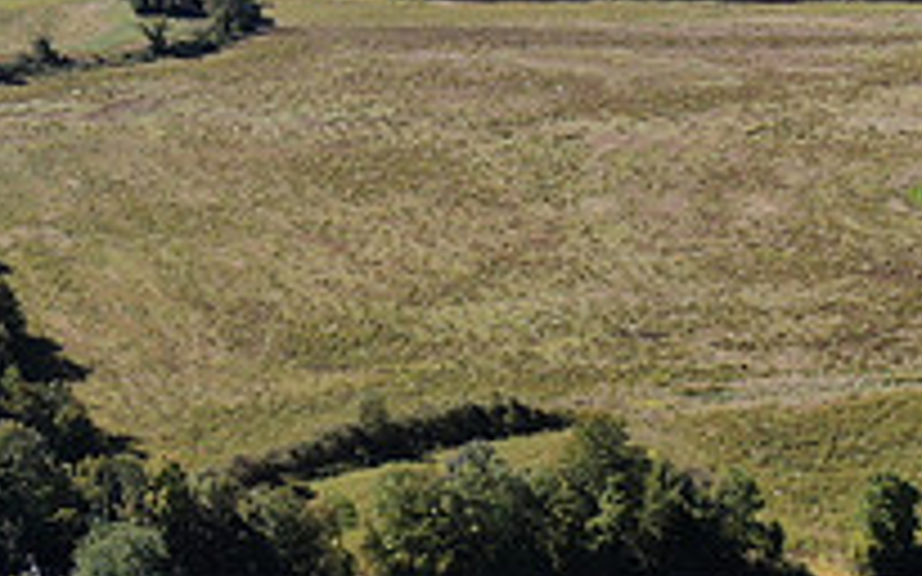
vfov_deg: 11.2
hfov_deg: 17.8
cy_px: 160
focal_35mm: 117
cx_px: 324
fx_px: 2939
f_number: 3.4
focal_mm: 6.77
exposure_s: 1/800
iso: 100
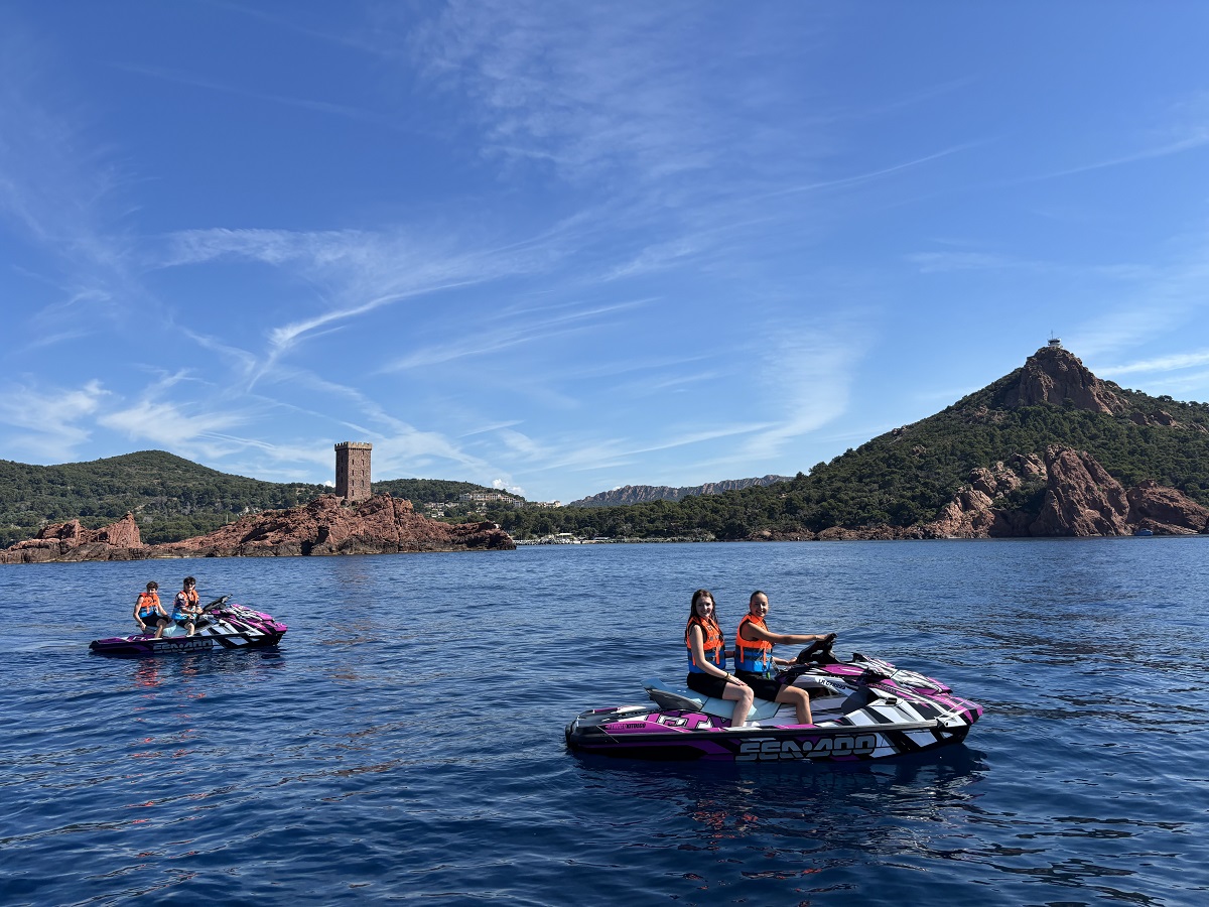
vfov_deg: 53.1
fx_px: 908
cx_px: 604
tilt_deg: +4.7
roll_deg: +1.2
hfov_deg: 67.3
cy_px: 454
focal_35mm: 26
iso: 50
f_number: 1.6
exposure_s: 1/3650
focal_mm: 5.96
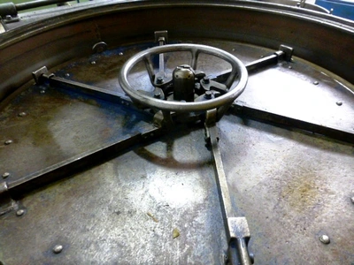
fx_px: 245
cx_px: 177
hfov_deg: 71.6
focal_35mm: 24
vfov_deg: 56.8
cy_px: 132
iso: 400
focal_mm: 4.3
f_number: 3.3
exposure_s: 1/5
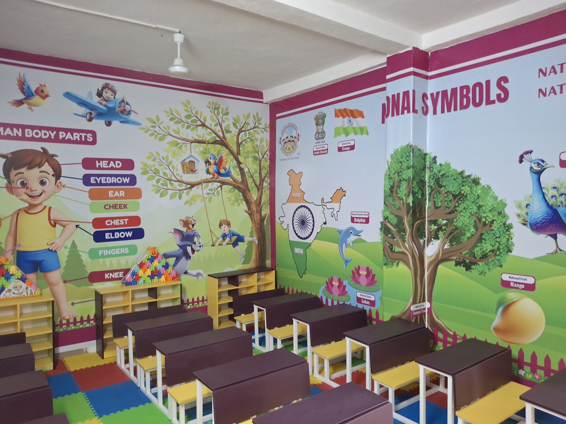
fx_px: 409
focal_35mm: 25
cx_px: 283
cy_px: 212
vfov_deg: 54.9
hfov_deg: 69.4
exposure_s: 1/25
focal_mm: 4.69
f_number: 1.8
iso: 400
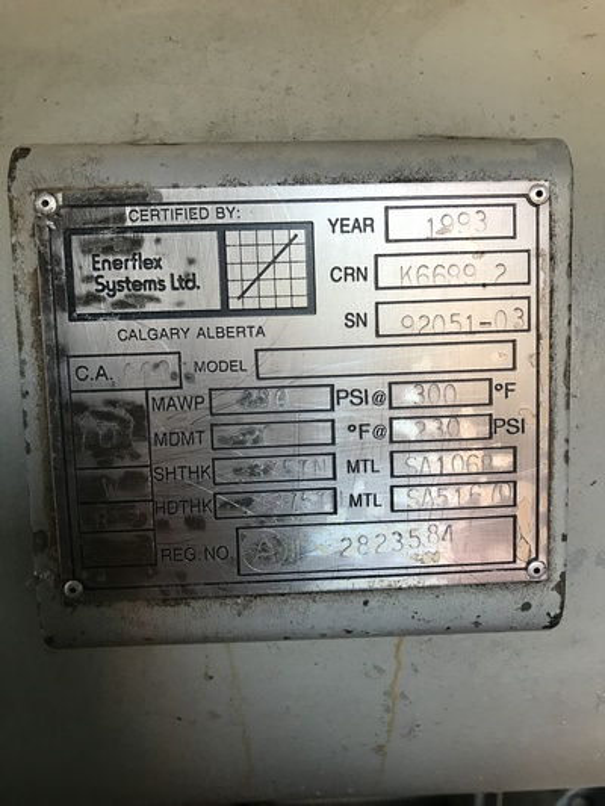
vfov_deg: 63.4
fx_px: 652
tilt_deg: -6.0
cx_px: 302
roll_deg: +1.3
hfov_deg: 49.8
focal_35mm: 28
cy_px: 403
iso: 20
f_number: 1.8
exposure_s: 1/30
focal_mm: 3.99
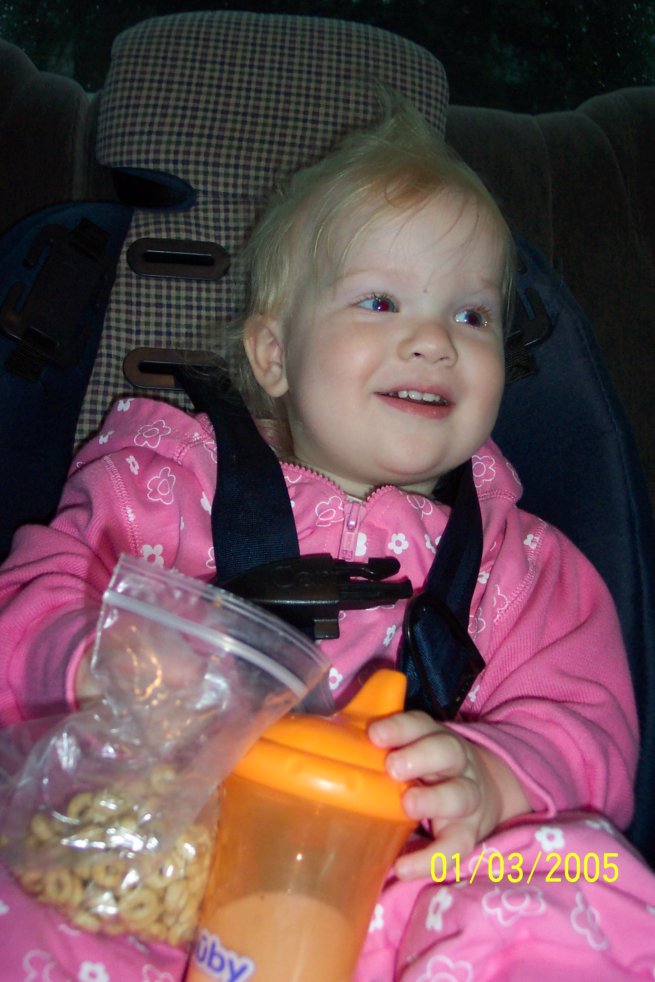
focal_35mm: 38
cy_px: 491
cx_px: 328
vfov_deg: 50.7
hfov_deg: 35.1
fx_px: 1037
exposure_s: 1/30
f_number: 2.8
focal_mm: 8
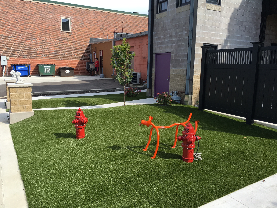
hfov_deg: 61.7
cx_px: 138
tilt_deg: -7.9
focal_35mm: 29
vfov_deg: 48.2
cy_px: 104
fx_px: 232
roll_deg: -0.9
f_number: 2.2
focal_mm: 4.15
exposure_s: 1/769
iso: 25
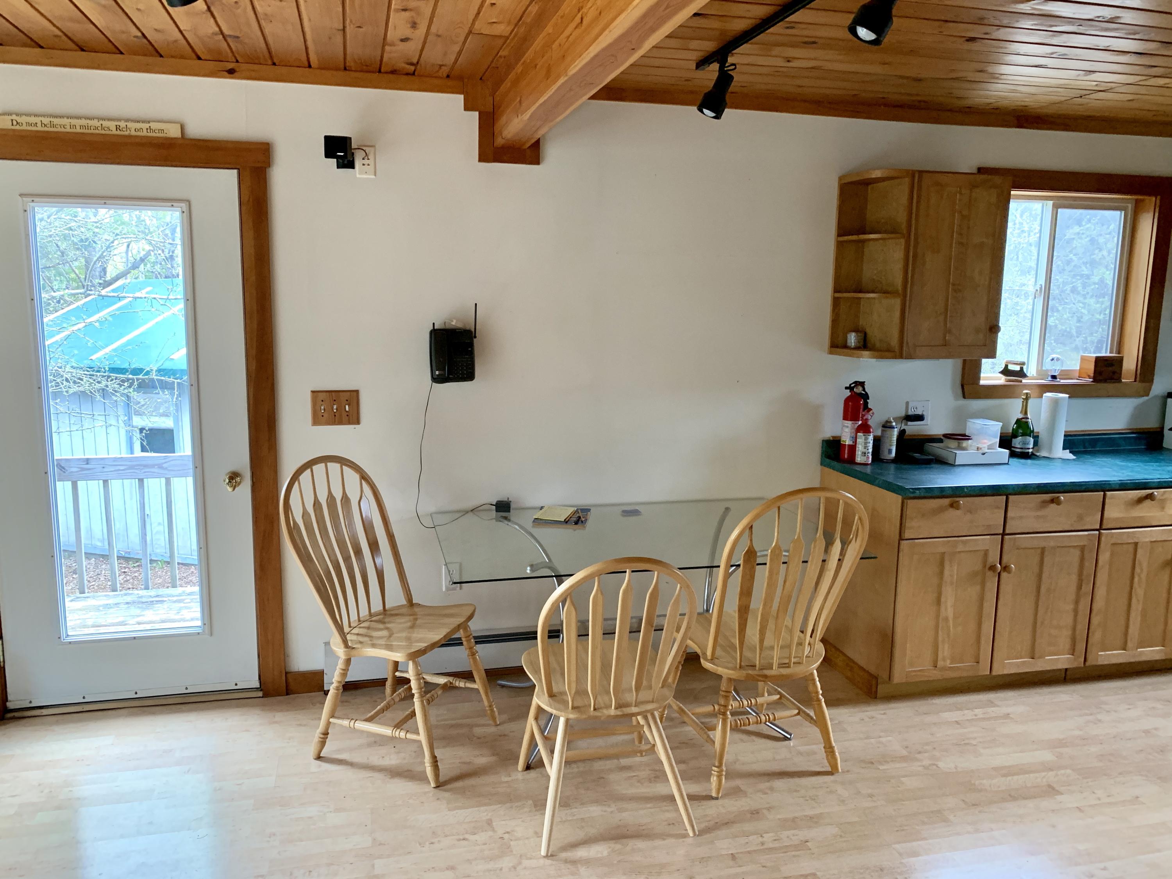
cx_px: 586
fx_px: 880
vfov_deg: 53.1
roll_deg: -0.9
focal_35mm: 26
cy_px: 440
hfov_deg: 67.3
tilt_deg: -8.9
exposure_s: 1/60
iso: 200
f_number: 1.8
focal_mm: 4.25
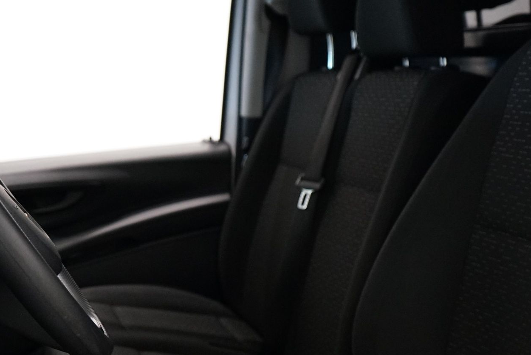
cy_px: 259
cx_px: 231
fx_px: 885
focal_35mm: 60
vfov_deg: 22.5
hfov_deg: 33.3
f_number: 3.5
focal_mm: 30
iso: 3200
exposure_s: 1/160
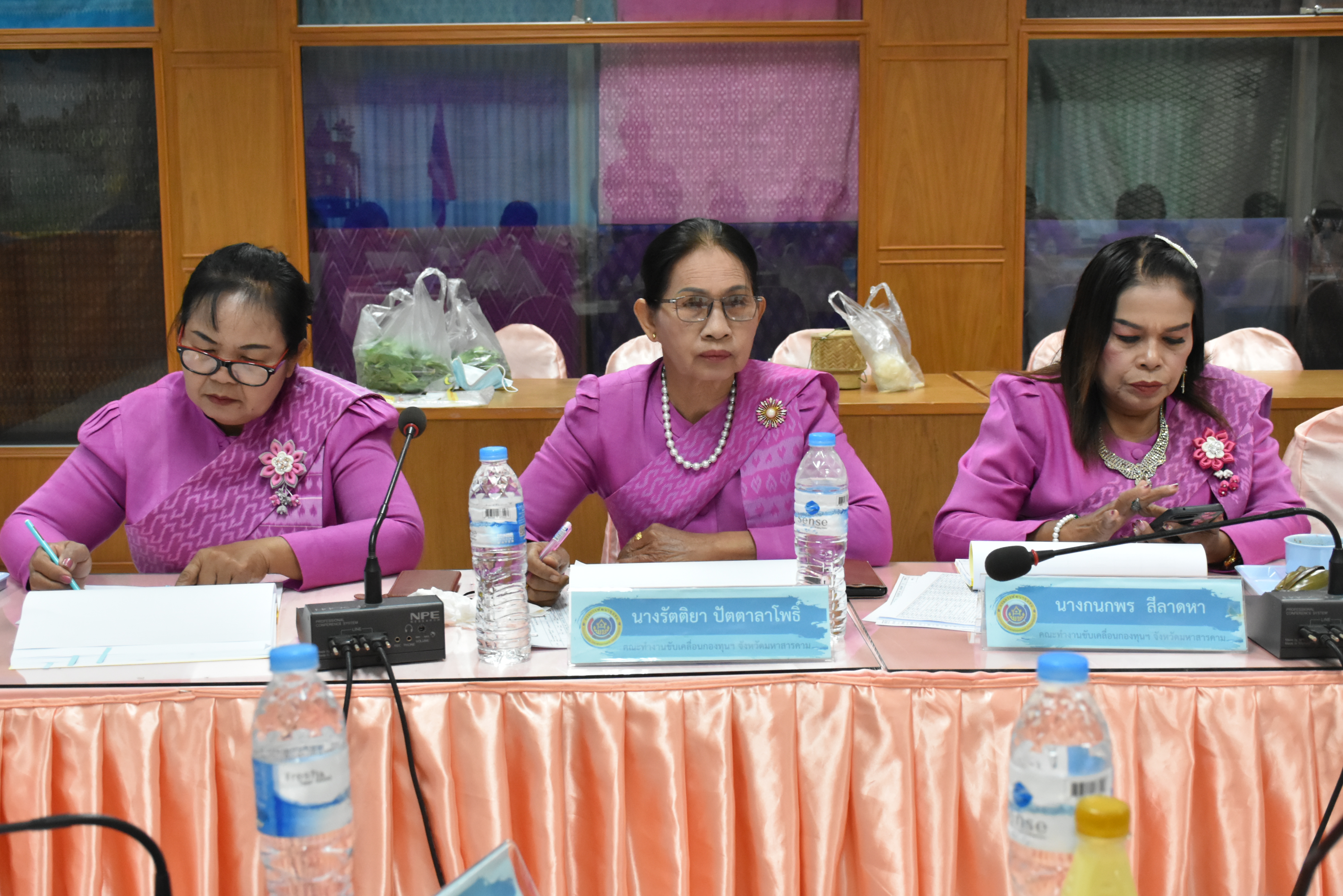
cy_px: 448
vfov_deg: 28.1
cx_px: 672
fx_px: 1791
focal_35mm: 48
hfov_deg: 41.1
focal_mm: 32
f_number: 5.6
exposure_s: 1/125
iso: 3200
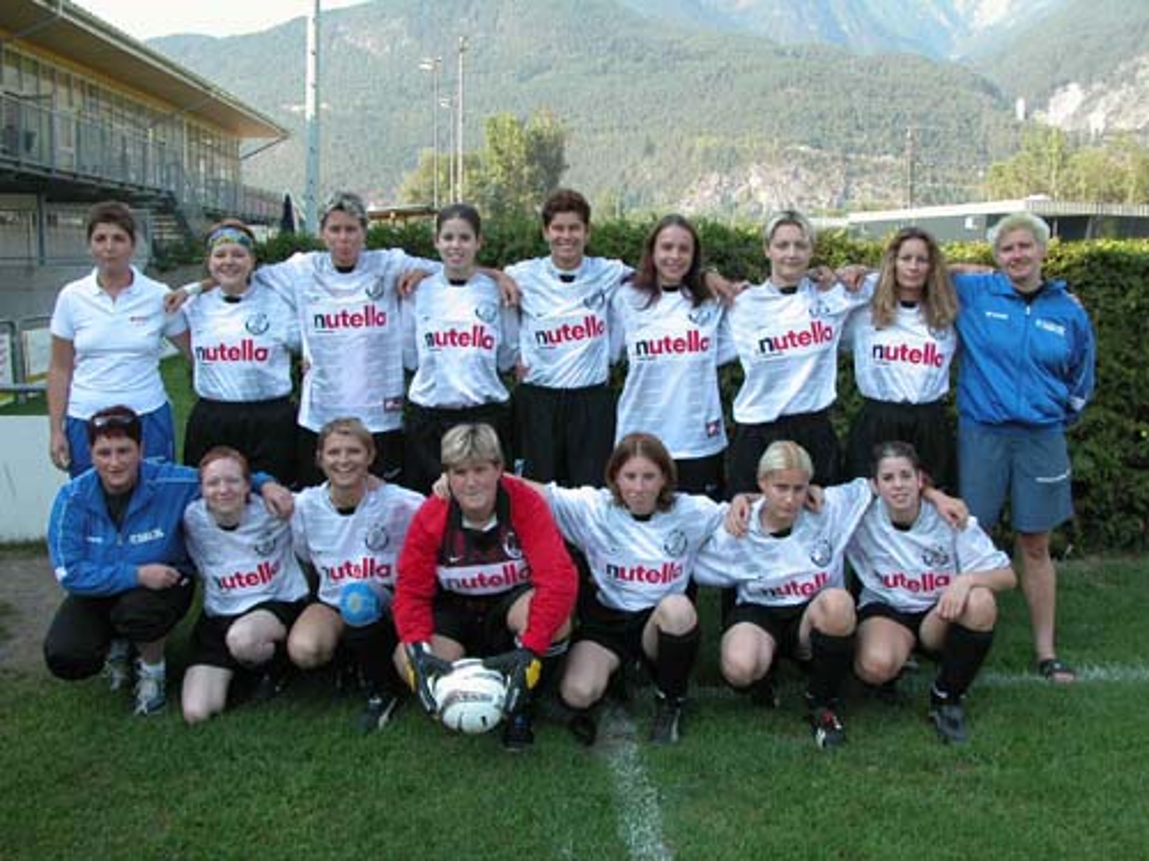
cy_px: 430
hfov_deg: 54.0
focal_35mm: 34
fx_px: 1129
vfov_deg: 41.8
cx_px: 574
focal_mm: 8.9
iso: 100
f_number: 4
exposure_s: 1/137
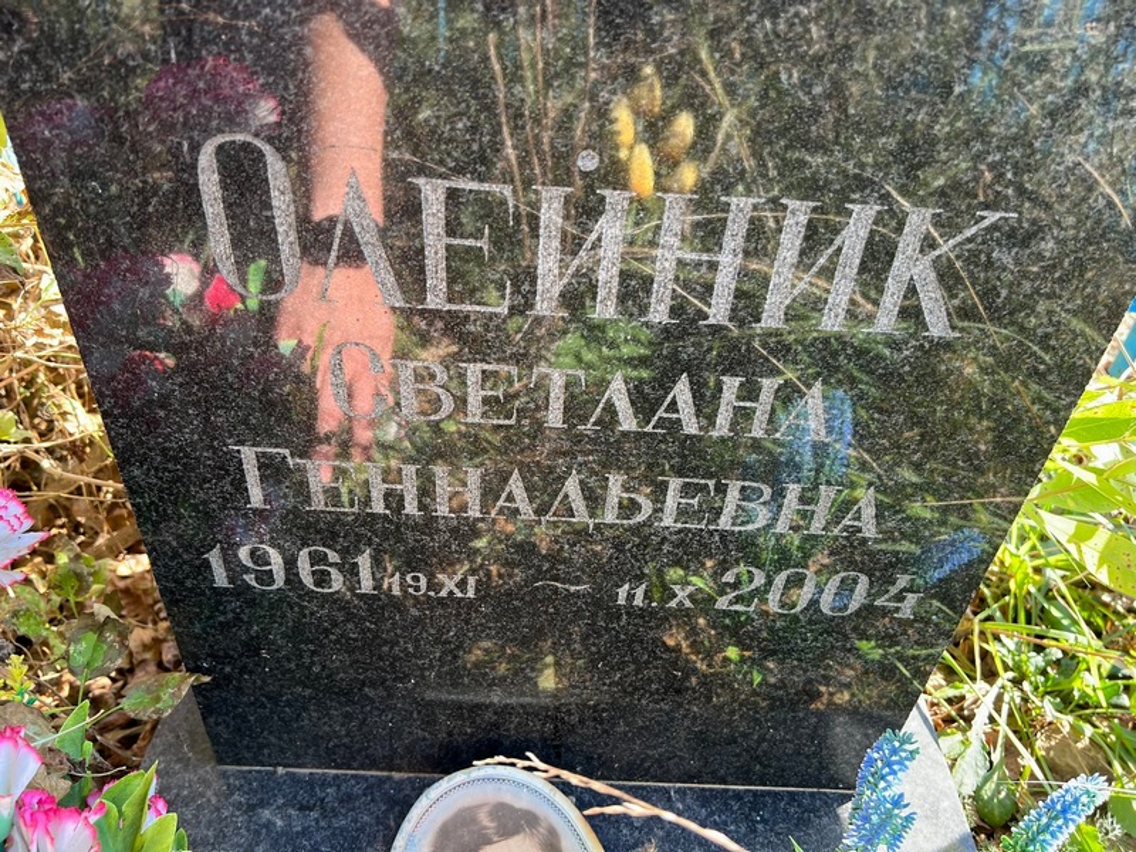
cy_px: 426
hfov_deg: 67.3
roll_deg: -1.0
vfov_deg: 53.1
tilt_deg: -39.4
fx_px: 853
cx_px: 568
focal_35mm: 26
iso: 50
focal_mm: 5.7
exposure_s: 1/183
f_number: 1.5
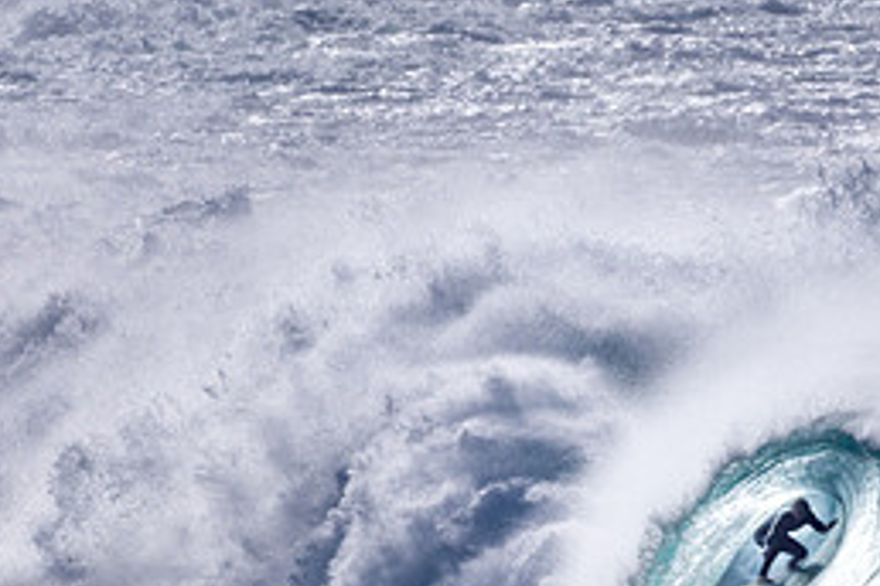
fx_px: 41161
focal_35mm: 1684
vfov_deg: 0.8
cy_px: 560
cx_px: 757
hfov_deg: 1.2
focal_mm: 500
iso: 280
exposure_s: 1/2000
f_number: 5.6
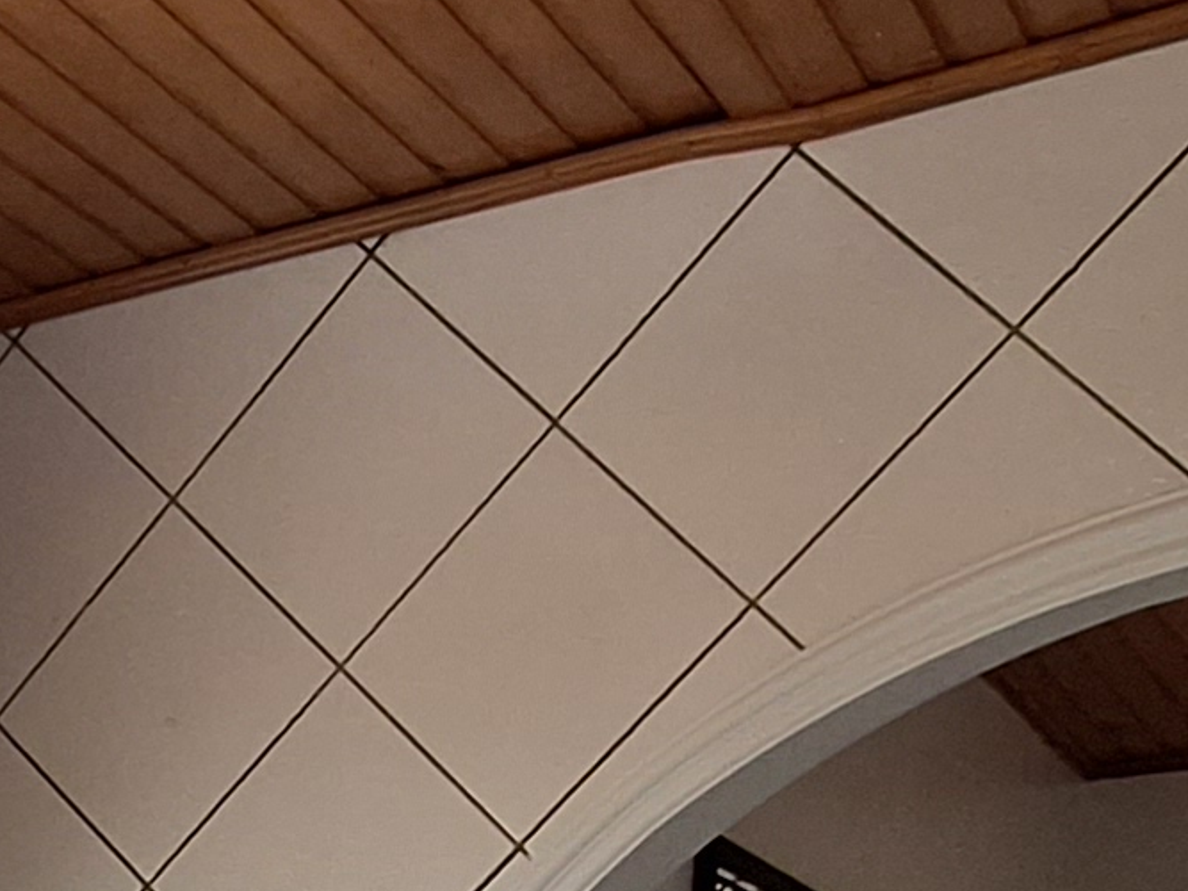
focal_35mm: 78
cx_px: -631
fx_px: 2676
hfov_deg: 20.9
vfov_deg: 14.7
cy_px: 1894
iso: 50
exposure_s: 1/60
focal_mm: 1.74
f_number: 2.2
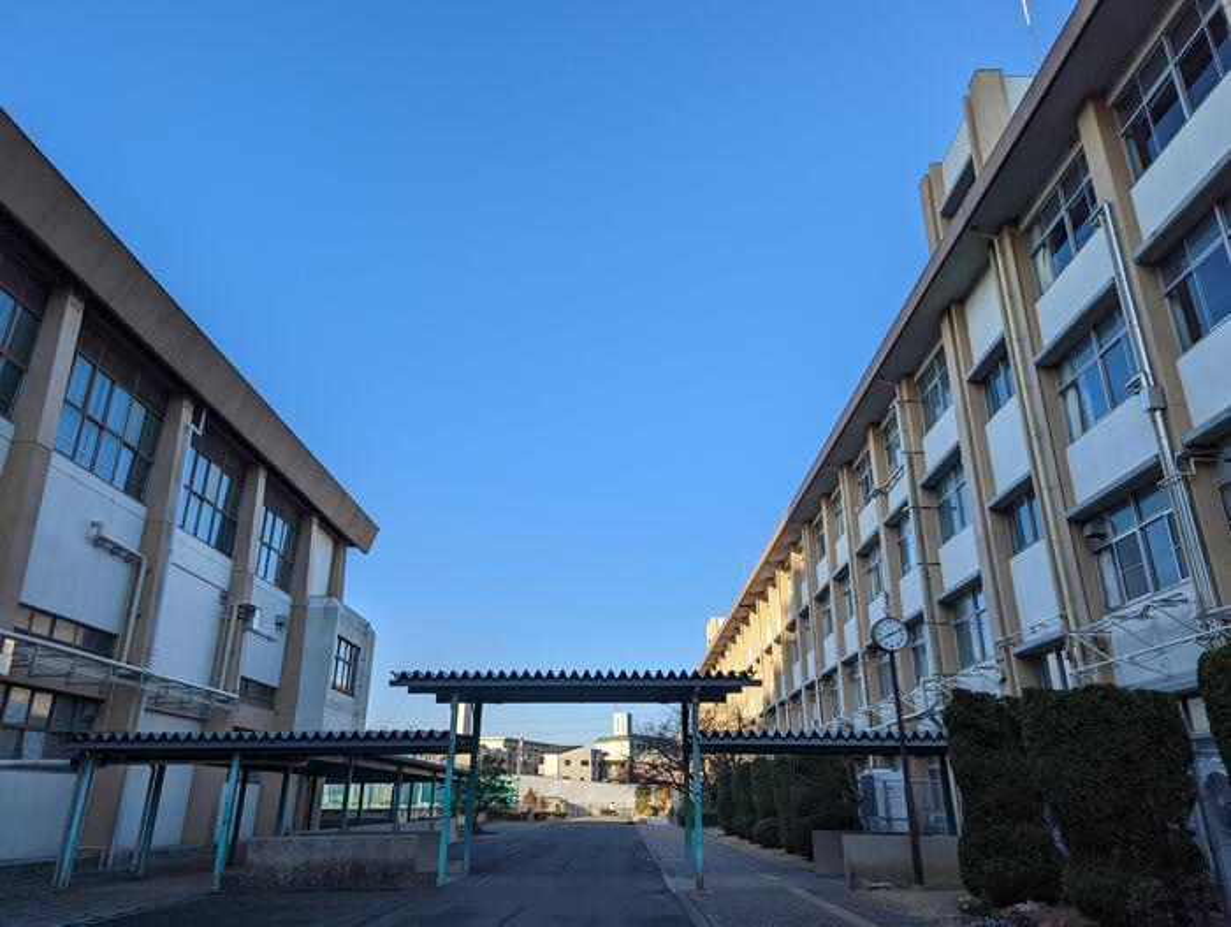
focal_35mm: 24
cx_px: 616
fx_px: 855
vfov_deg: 56.9
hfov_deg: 71.5
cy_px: 464
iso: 41
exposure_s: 1/1397
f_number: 1.85
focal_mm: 6.81
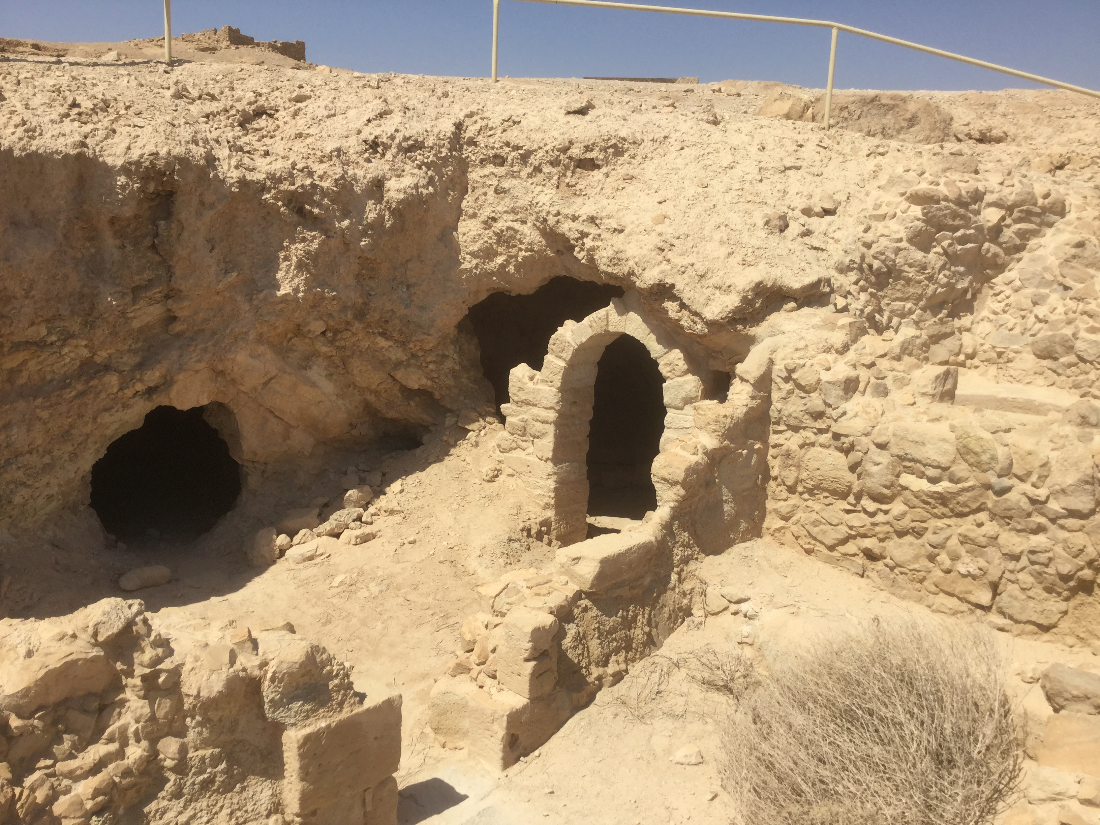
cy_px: 412
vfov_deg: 45.4
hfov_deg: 58.4
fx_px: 985
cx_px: 550
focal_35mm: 31
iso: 25
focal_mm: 3.3
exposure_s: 1/2146
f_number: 2.4
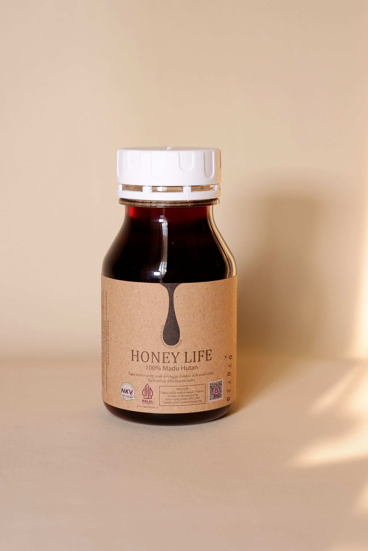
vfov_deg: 29.6
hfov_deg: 20.0
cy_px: 241
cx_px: 171
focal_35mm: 68
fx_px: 1041
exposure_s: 1/50
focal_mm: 35
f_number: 5.6
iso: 200
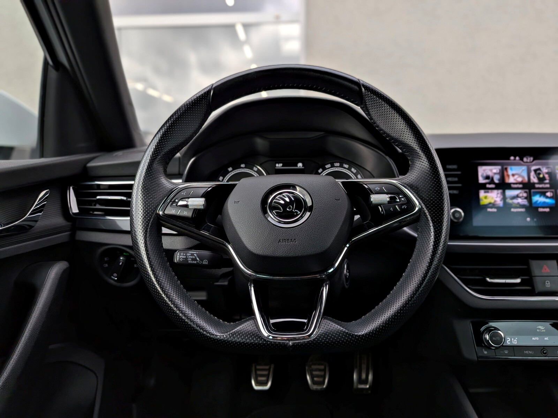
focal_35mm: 24
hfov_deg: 71.6
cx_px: 279
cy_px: 209
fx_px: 387
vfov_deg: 56.8
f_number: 1.7
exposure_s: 1/204
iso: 30
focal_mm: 4.53
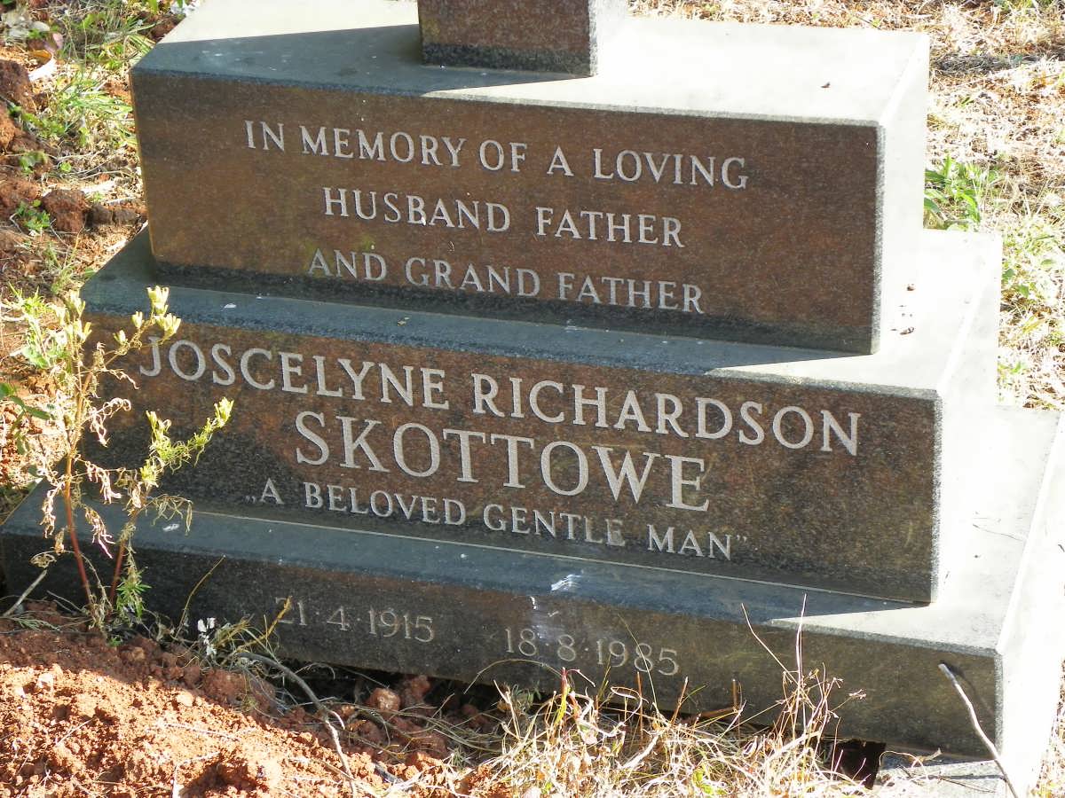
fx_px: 2615
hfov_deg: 23.0
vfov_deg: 17.4
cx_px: 532
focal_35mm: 85
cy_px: 399
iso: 64
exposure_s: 1/60
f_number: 4
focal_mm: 15.1
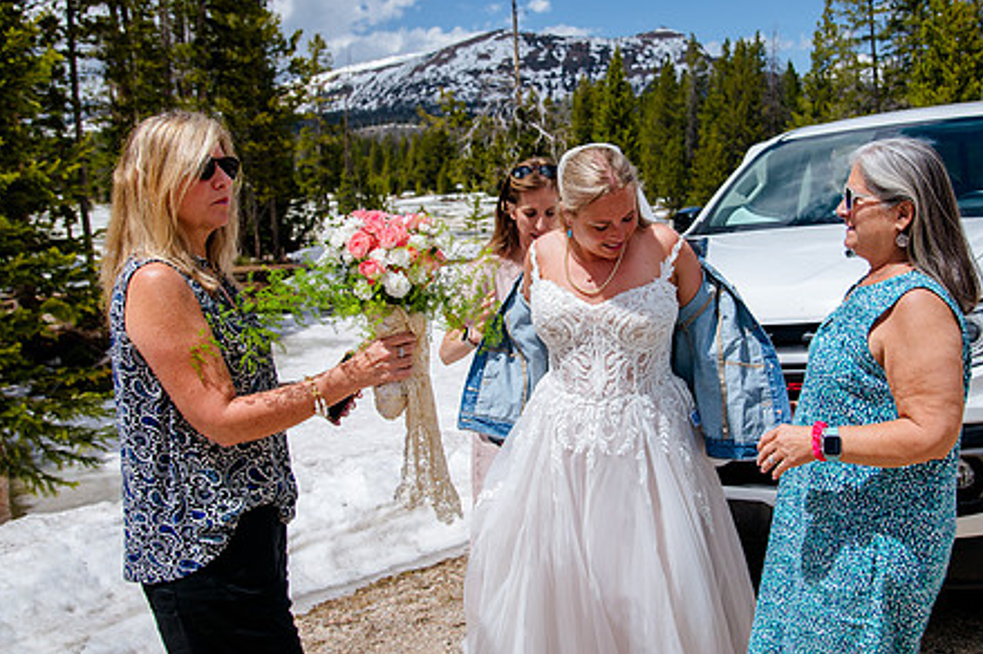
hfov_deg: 47.3
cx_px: 558
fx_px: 1119
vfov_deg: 32.5
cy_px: 280
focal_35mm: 41
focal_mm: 31
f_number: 5
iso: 200
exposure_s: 1/500
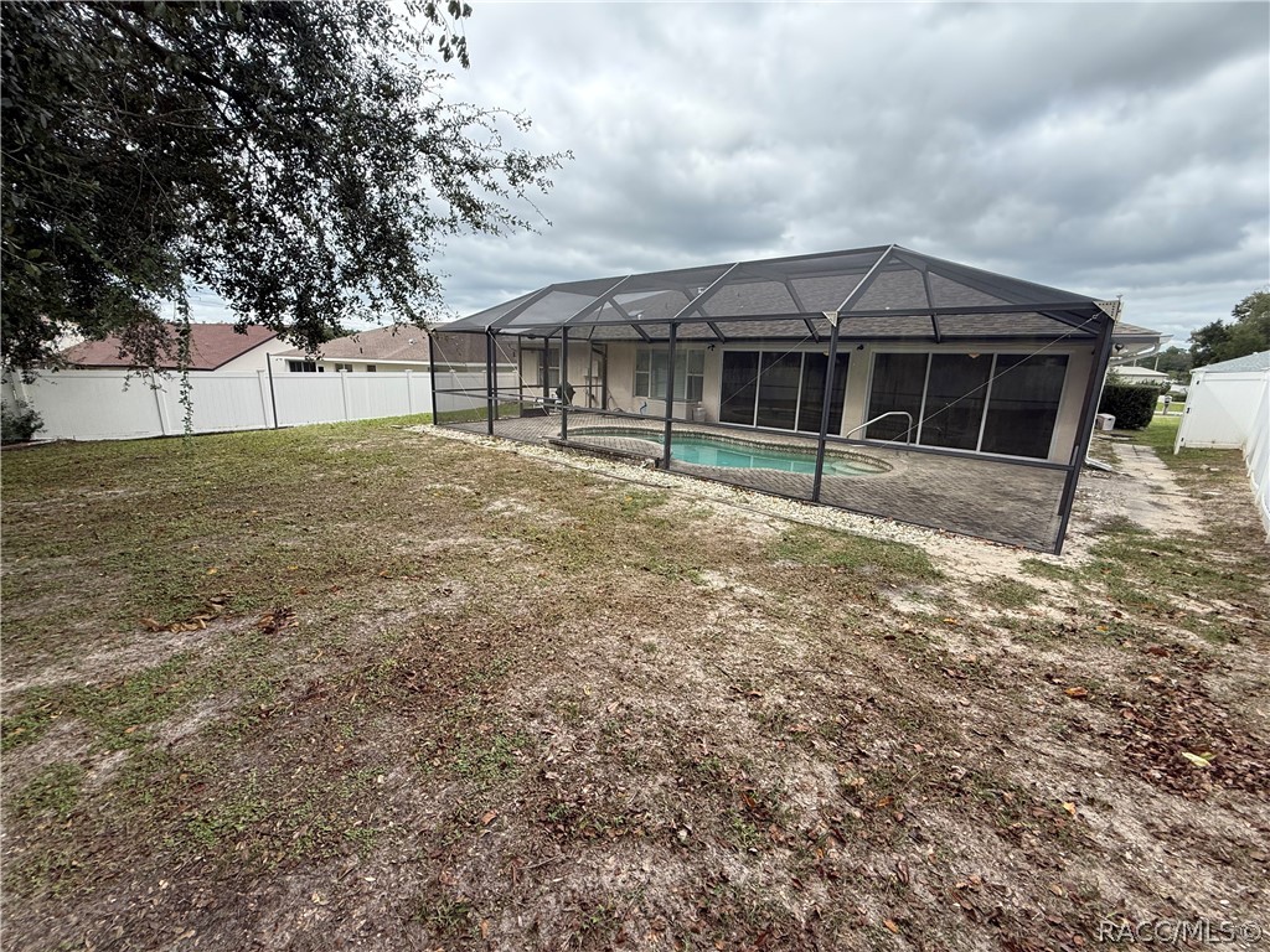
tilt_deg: -12.3
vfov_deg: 85.7
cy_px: 476
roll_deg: -1.3
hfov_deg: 102.1
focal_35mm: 14
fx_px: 514
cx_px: 635
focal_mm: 2.22
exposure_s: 1/619
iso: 64
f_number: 2.2
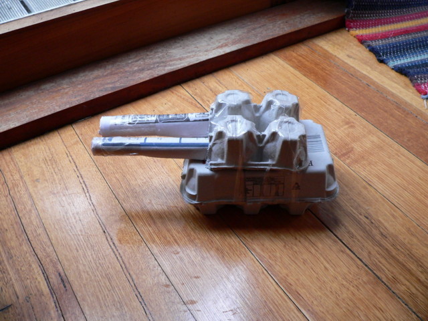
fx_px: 445
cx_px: 214
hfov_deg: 51.4
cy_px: 160
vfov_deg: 39.7
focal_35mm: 36
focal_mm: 6
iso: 200
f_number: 2.8
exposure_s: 1/40
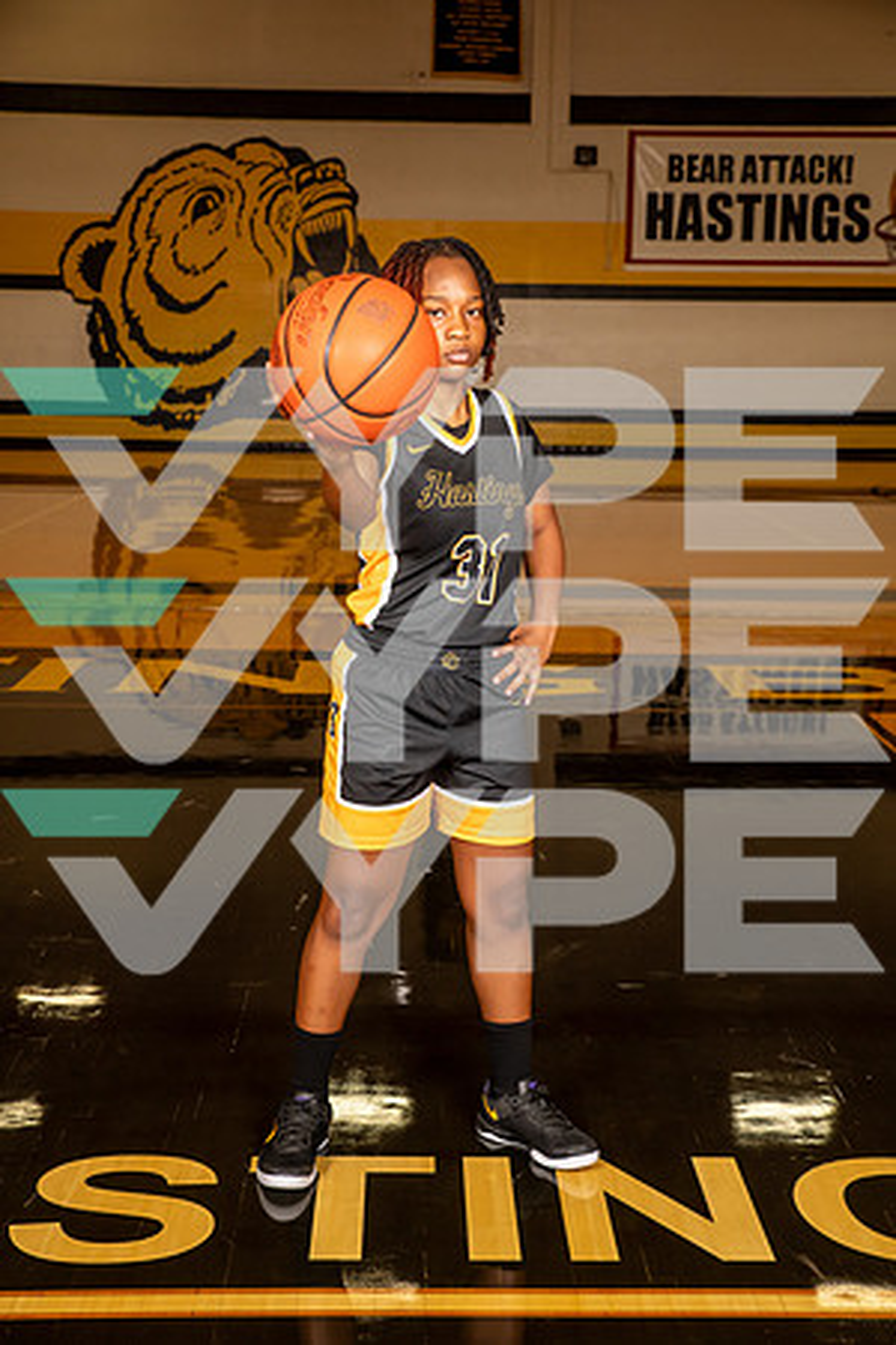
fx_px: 2091
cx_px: 448
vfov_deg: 35.6
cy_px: 672
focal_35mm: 56
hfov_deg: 24.2
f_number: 7.1
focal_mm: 56
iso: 640
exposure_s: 1/400
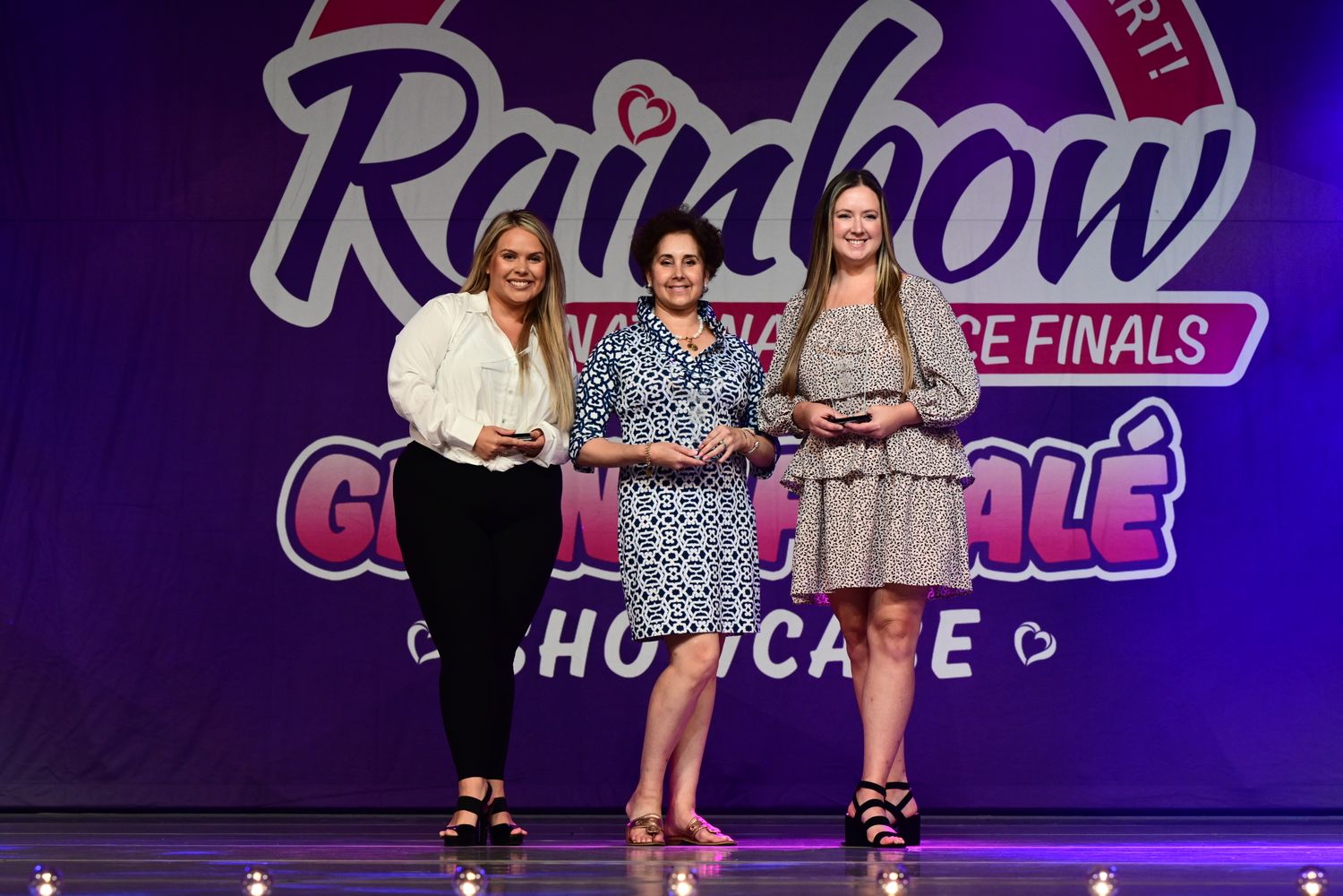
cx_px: 672
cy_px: 448
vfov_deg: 11.4
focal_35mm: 120
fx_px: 4476
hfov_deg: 17.1
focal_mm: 120
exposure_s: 1/200
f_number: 8
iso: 2000
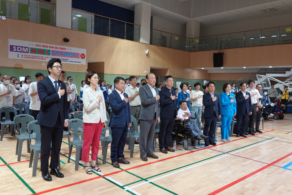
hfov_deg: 61.9
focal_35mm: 30
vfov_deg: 43.6
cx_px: 146
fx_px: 243
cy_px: 98
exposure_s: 1/30
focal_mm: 11.06
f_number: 3.2
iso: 200
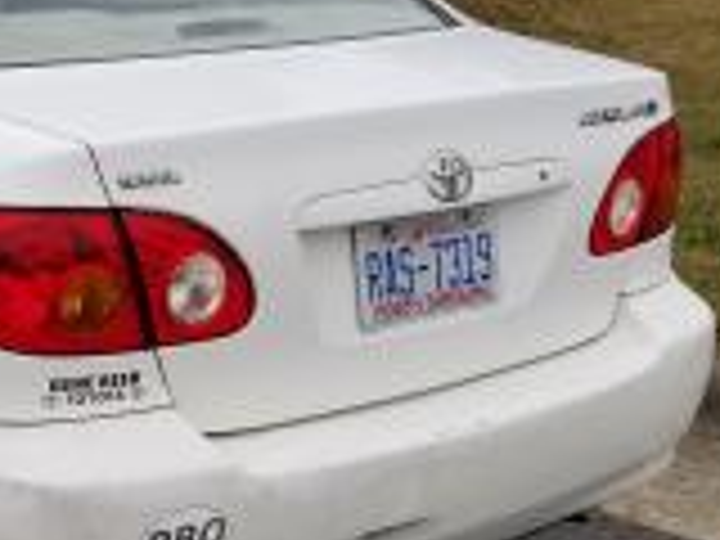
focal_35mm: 82
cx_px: -22
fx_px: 1706
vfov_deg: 18.0
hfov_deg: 22.8
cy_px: 274
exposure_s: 1/772
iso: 50
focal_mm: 4.3
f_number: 1.7
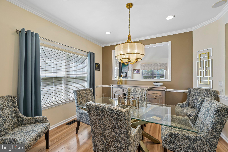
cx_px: 114
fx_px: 89
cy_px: 76
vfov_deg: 81.2
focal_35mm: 14
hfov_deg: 104.3
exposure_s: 1/15
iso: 280
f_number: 8
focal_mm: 14
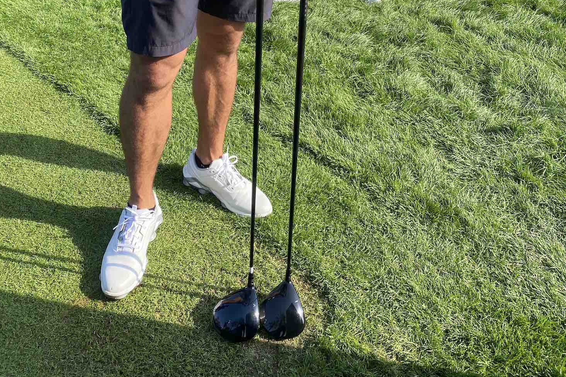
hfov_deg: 51.9
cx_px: 278
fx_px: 582
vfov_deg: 34.4
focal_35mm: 37
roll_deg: -2.1
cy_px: 54
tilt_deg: -26.9
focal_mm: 4.25
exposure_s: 1/957
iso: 32
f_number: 1.8
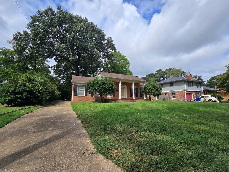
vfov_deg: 89.9
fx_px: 86
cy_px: 86
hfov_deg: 106.2
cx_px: 114
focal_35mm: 13
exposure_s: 1/2828
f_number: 2.2
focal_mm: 2.2
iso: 50
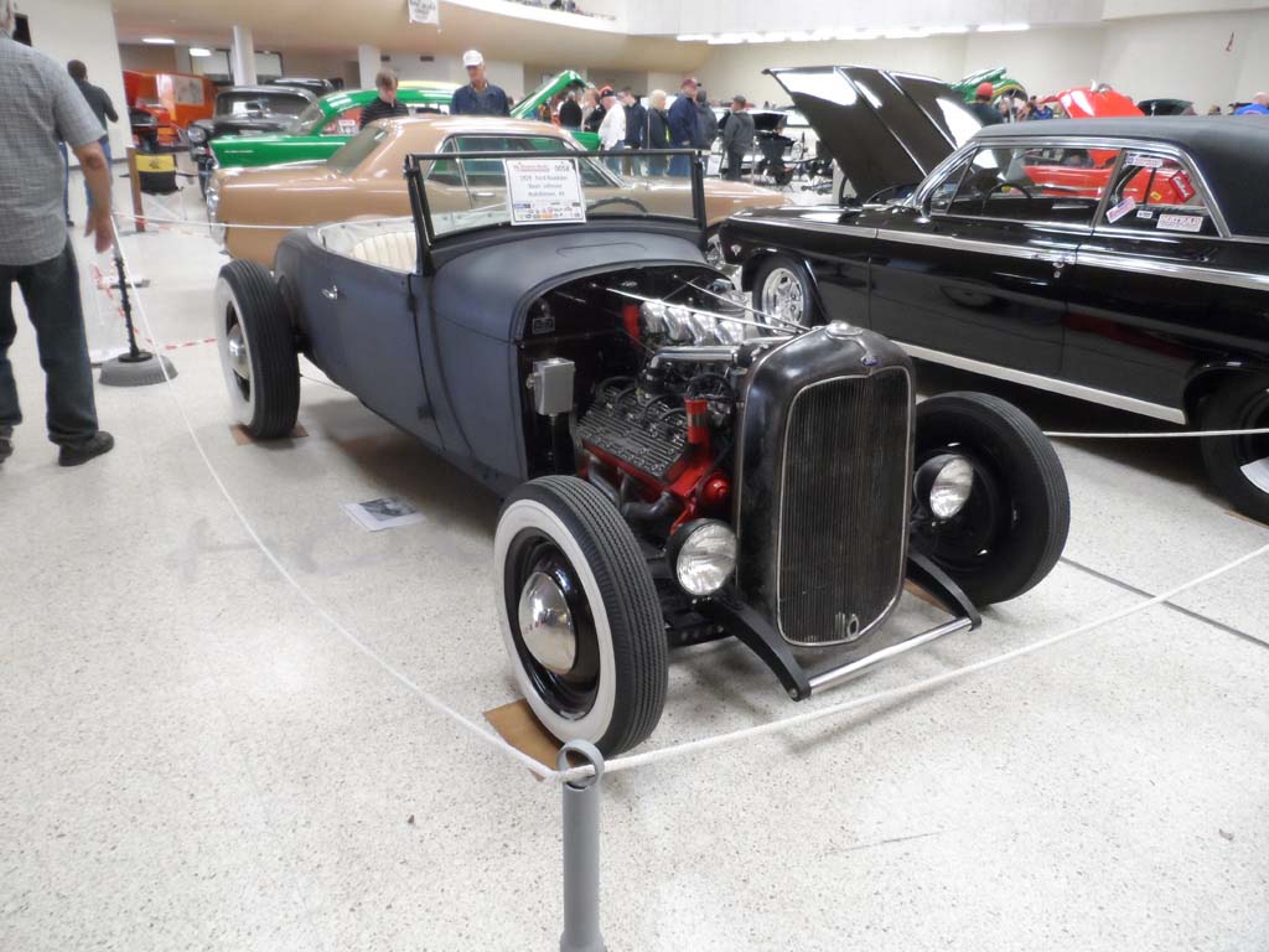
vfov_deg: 56.8
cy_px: 476
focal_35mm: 24
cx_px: 634
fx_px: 880
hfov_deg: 71.6
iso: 320
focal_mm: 4
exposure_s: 1/30
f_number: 3.2
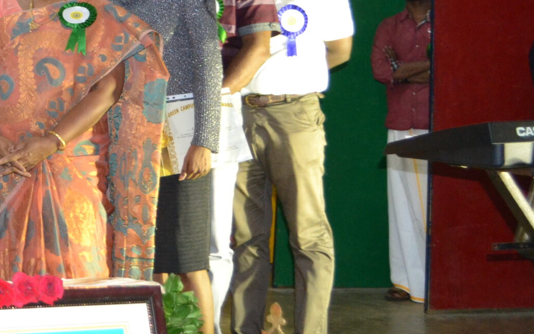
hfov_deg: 22.9
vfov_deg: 15.5
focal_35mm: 83
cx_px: -104
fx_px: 1208
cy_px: 9
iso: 1800
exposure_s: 1/60
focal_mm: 22
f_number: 4
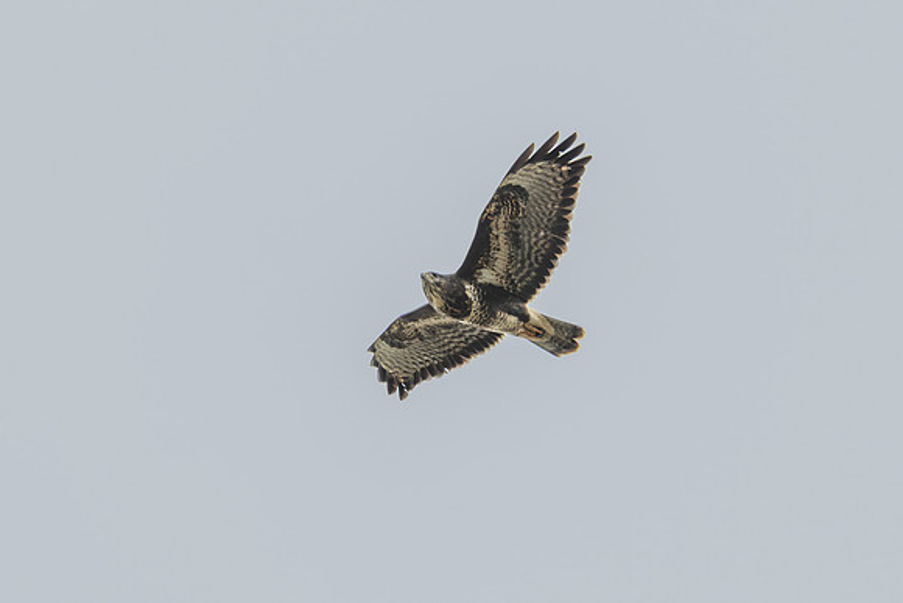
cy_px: 233
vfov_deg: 2.2
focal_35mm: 629
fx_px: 15792
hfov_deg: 3.3
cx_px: 590
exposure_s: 1/1600
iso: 450
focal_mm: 370
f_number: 8
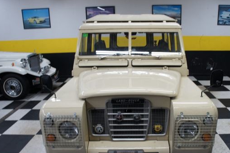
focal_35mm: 34
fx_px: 217
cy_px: 93
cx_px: 134
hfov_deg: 55.5
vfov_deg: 38.6
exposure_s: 1/40
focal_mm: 18
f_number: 4
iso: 200
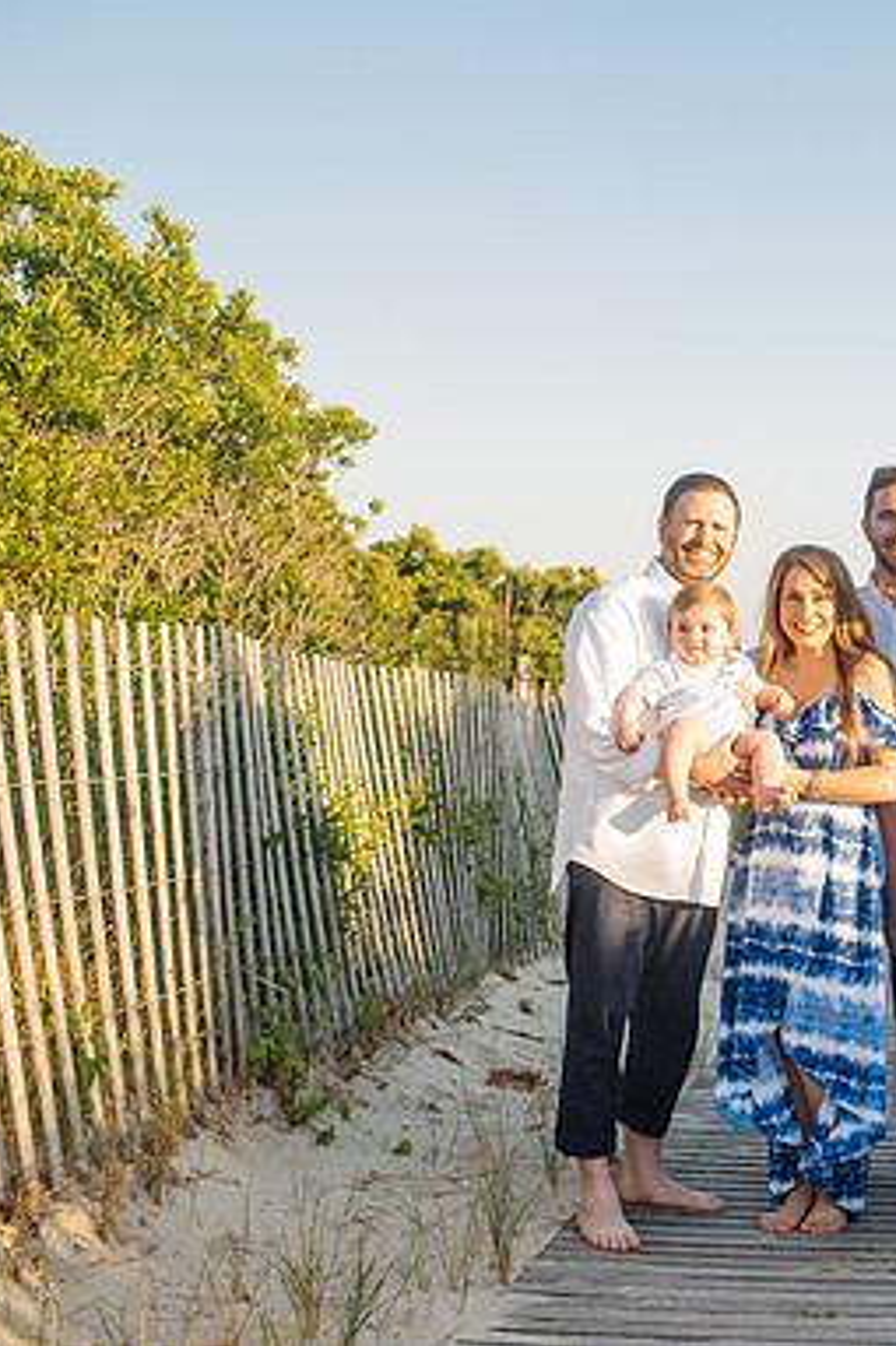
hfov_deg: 24.3
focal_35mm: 53
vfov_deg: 37.5
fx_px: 1980
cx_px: 914
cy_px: 669
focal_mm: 35
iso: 160
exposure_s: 1/500
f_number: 3.5
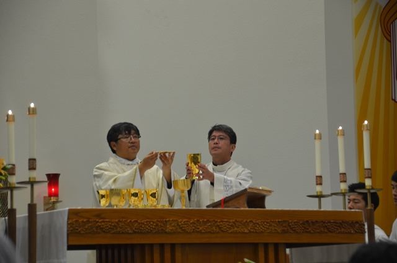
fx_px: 1568
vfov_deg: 9.6
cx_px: 198
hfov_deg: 14.4
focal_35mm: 142
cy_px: 132
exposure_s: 1/30
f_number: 5.3
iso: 800
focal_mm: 95
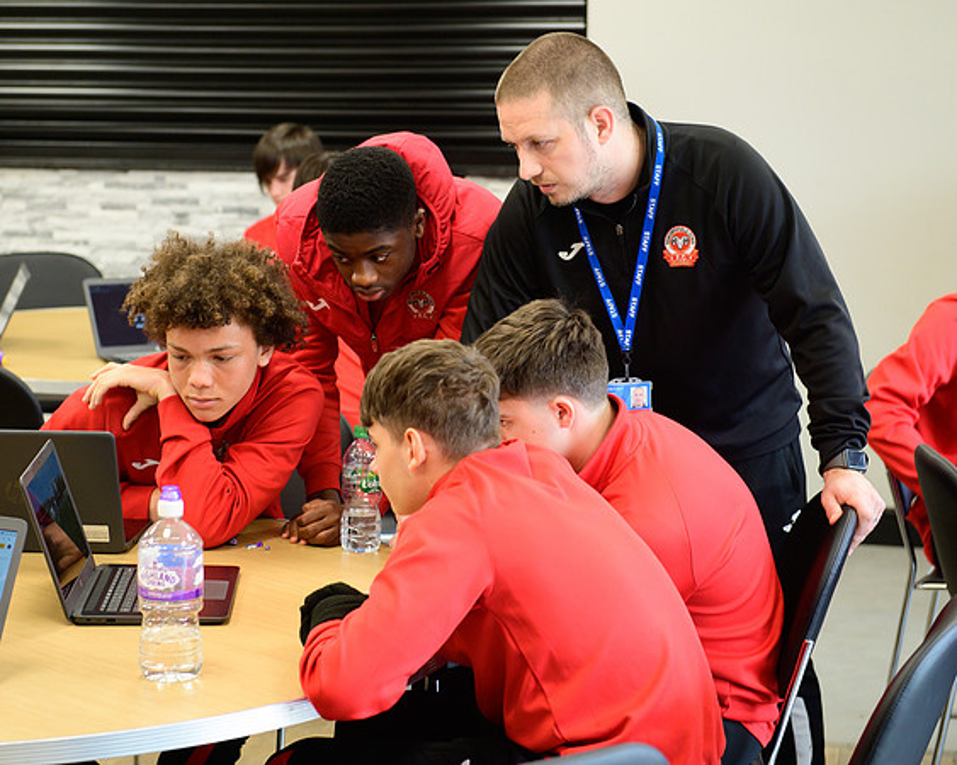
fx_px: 2477
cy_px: 359
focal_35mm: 87
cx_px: 381
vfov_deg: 17.6
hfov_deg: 21.8
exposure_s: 1/80
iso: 1250
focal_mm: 70
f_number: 4
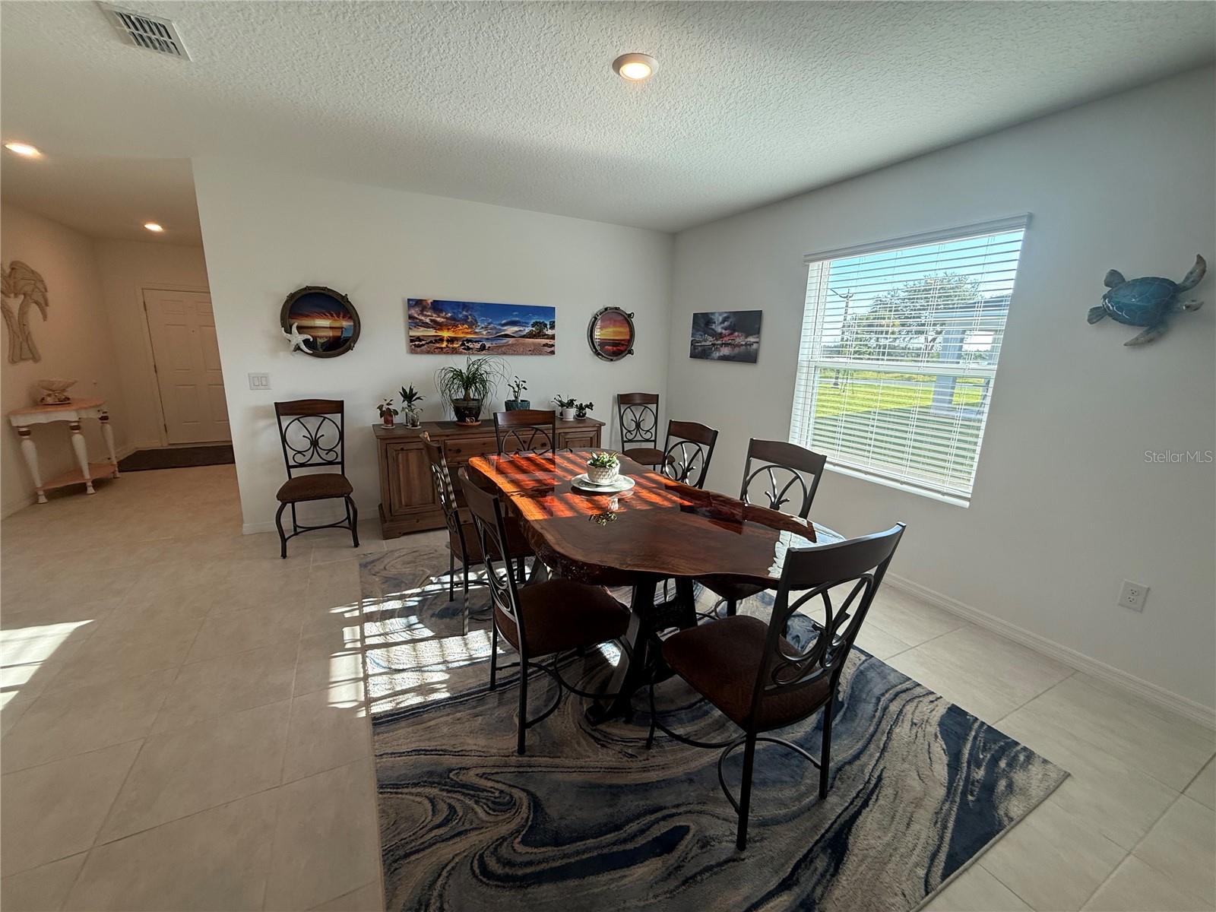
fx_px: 492
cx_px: 608
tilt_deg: -12.4
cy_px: 456
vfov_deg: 85.7
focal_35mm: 14
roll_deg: -1.2
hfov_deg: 102.1
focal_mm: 2.22
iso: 80
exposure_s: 1/120
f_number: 2.2
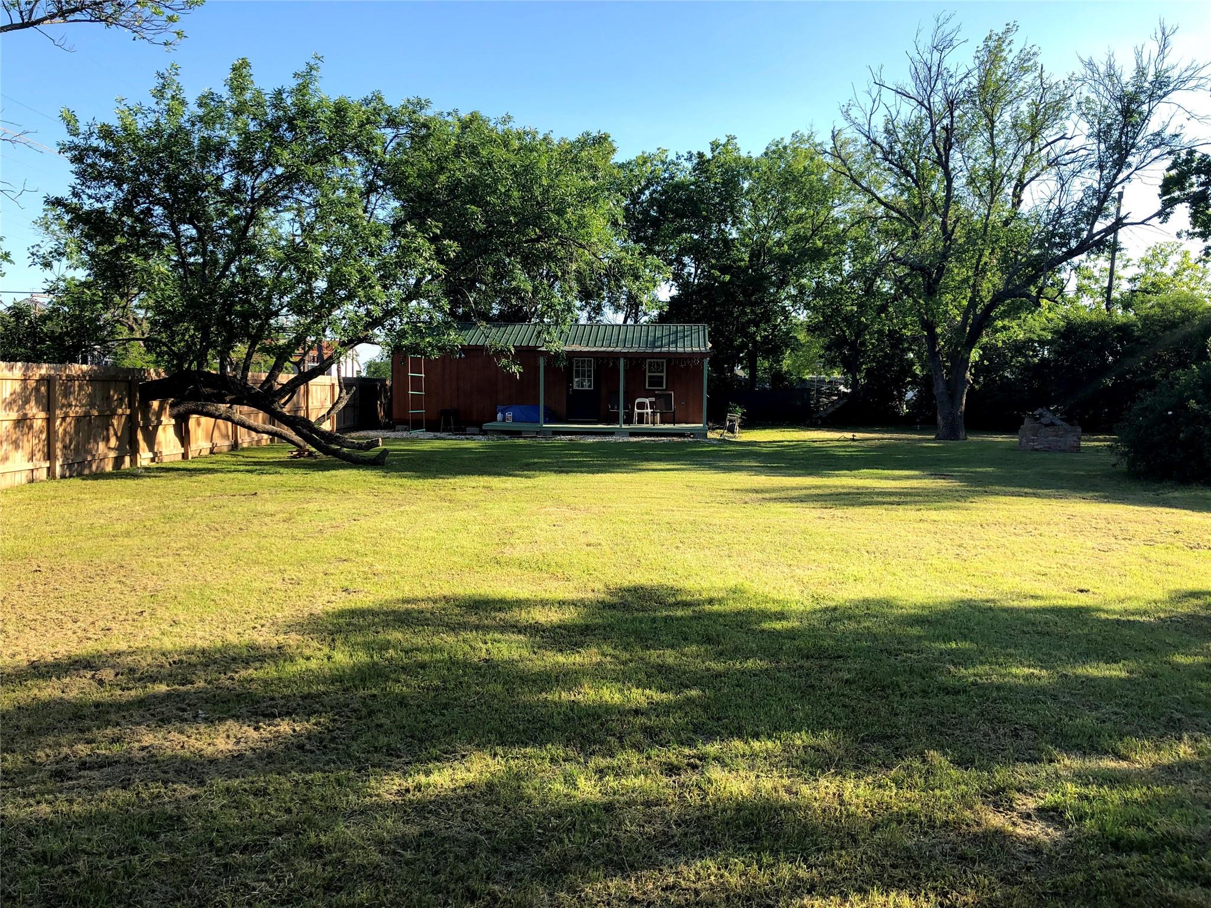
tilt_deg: -4.2
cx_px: 606
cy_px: 454
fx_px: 980
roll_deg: -0.7
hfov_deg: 63.4
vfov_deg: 49.7
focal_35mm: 28
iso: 20
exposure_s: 1/639
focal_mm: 3.99
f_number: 1.8
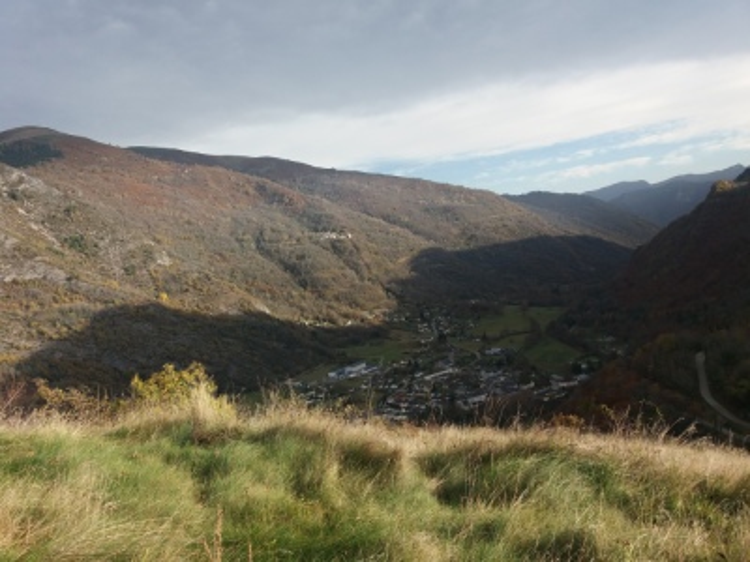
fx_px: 607
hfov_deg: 63.4
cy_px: 281
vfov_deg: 49.7
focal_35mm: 28
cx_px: 375
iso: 64
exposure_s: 1/600
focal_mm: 3.7
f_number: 1.9
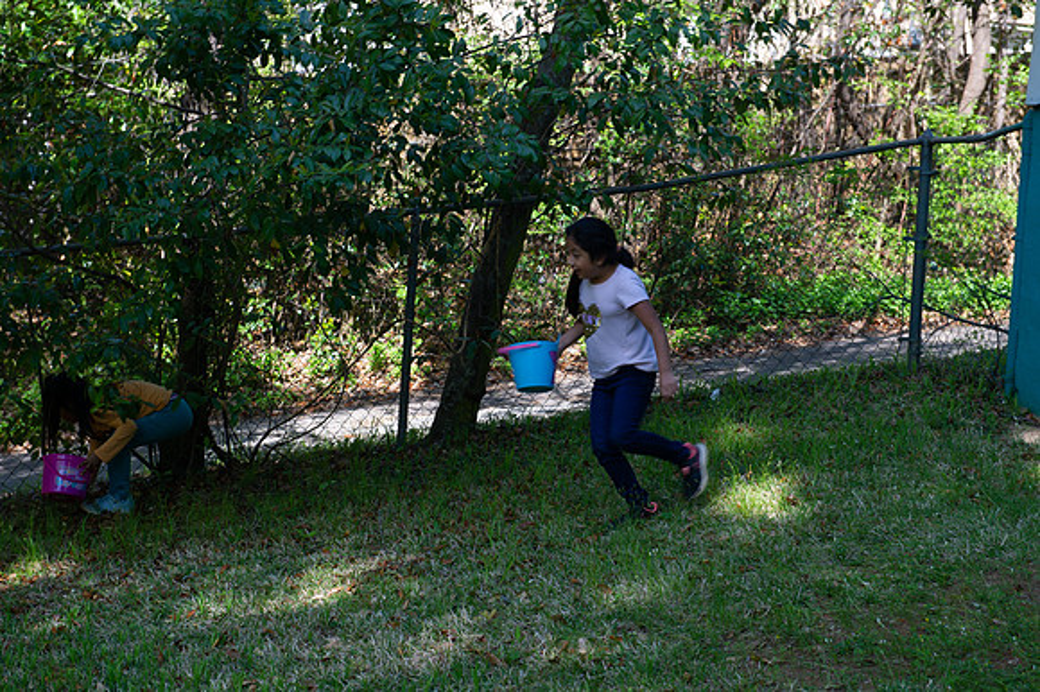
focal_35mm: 70
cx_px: 520
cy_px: 346
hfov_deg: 28.9
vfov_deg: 19.4
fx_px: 2021
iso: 200
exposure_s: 1/160
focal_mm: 70
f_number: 6.3
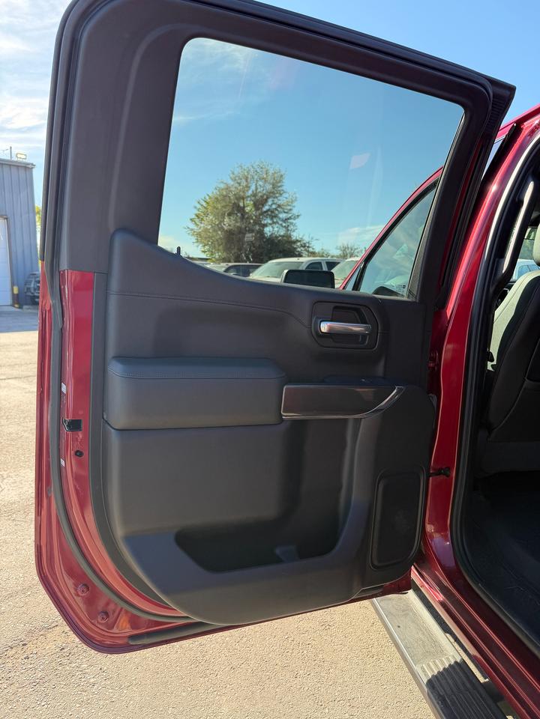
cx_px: 270
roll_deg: +0.7
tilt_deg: -8.1
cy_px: 360
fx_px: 499
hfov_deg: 56.8
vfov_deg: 71.6
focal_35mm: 24
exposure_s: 1/722
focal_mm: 6.76
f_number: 1.78
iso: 80
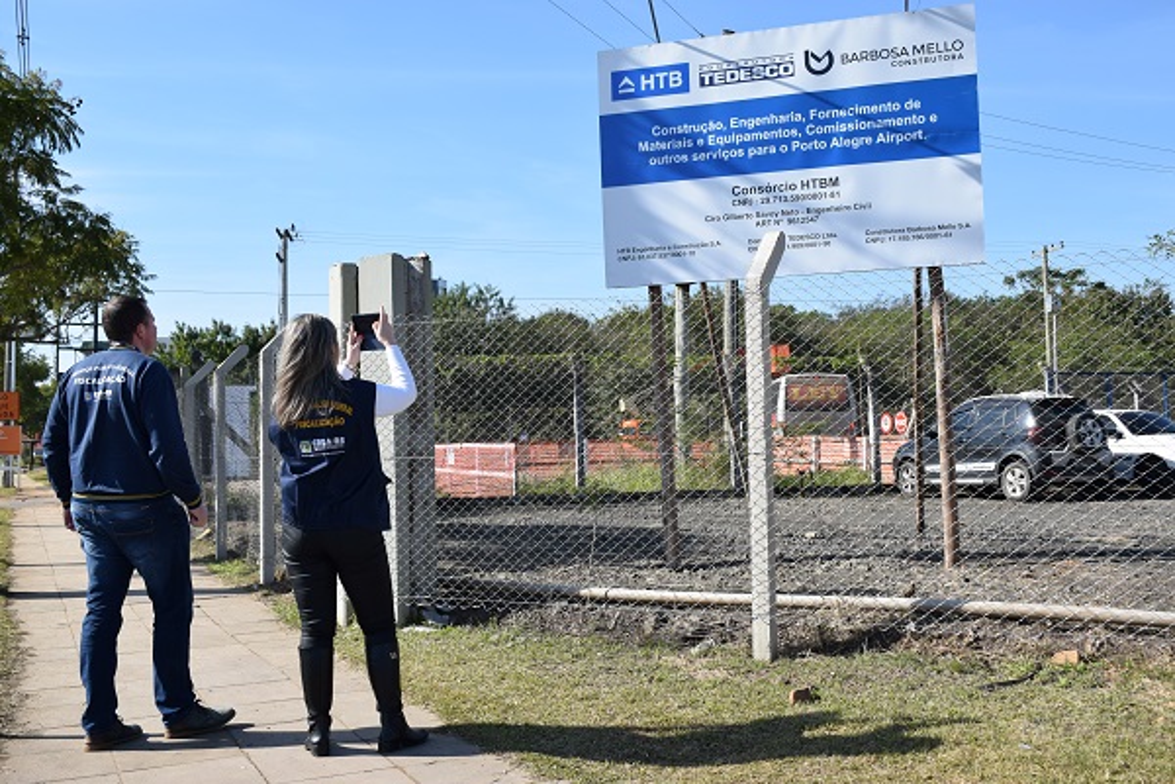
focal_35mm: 34
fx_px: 1126
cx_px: 588
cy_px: 392
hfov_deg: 55.1
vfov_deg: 38.4
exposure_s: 1/320
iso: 200
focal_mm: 23
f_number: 9
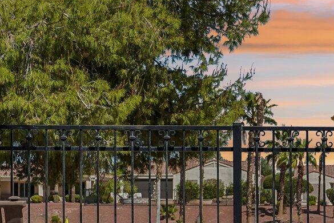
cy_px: 186
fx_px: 1104
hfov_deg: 17.1
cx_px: 238
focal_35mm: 119
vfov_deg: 11.5
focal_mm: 34
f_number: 8
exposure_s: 1/1250
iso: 400
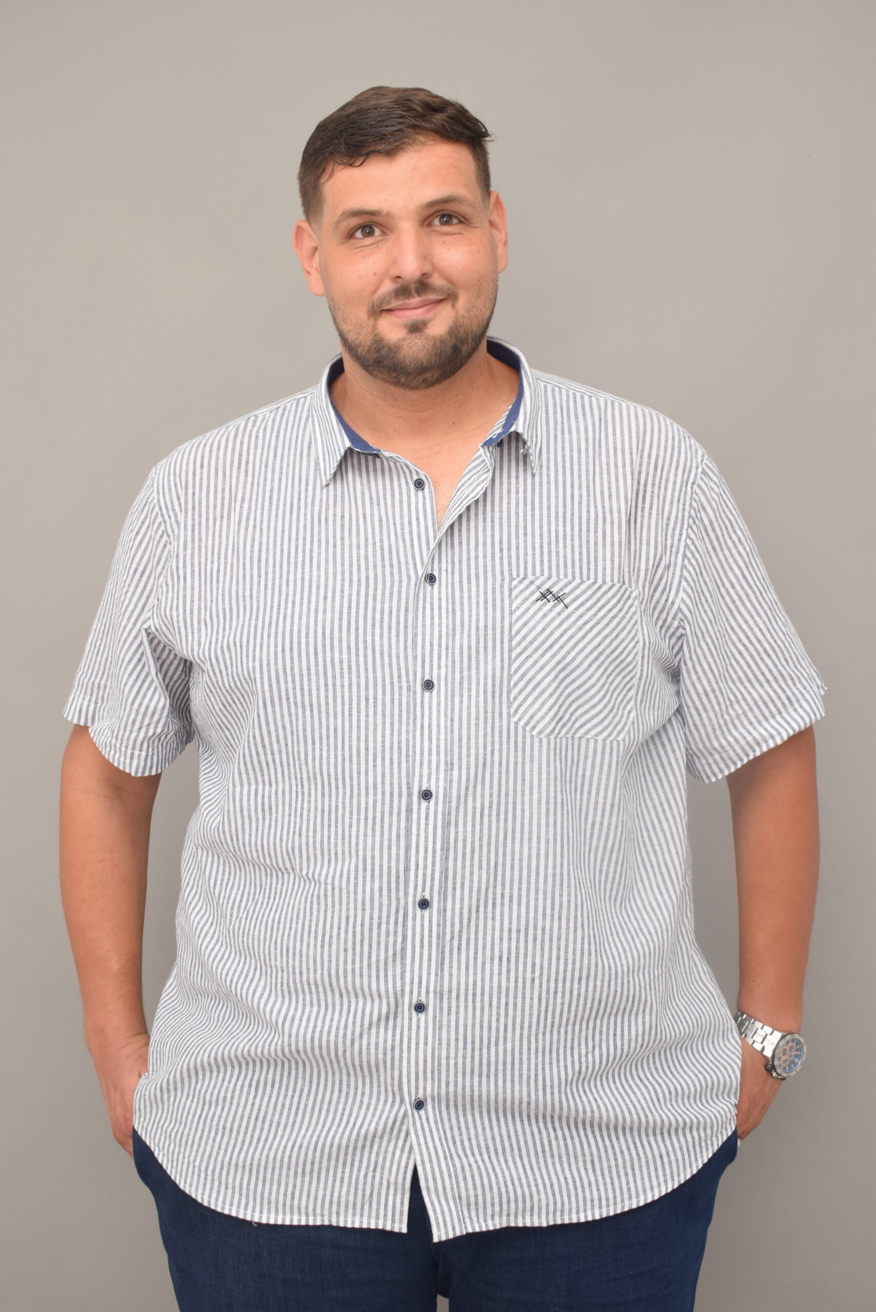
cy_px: 656
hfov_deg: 31.9
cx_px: 438
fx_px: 1532
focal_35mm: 42
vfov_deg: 46.4
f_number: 7.1
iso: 400
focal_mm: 28
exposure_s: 1/50
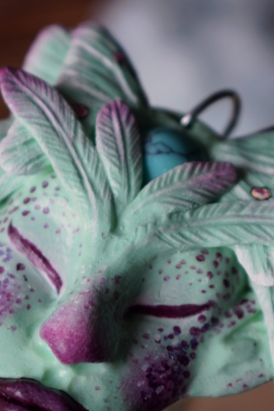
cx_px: 95
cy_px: 335
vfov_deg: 14.2
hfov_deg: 9.5
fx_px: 1644
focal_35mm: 144
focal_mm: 55
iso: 500
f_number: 5.6
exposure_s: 1/60
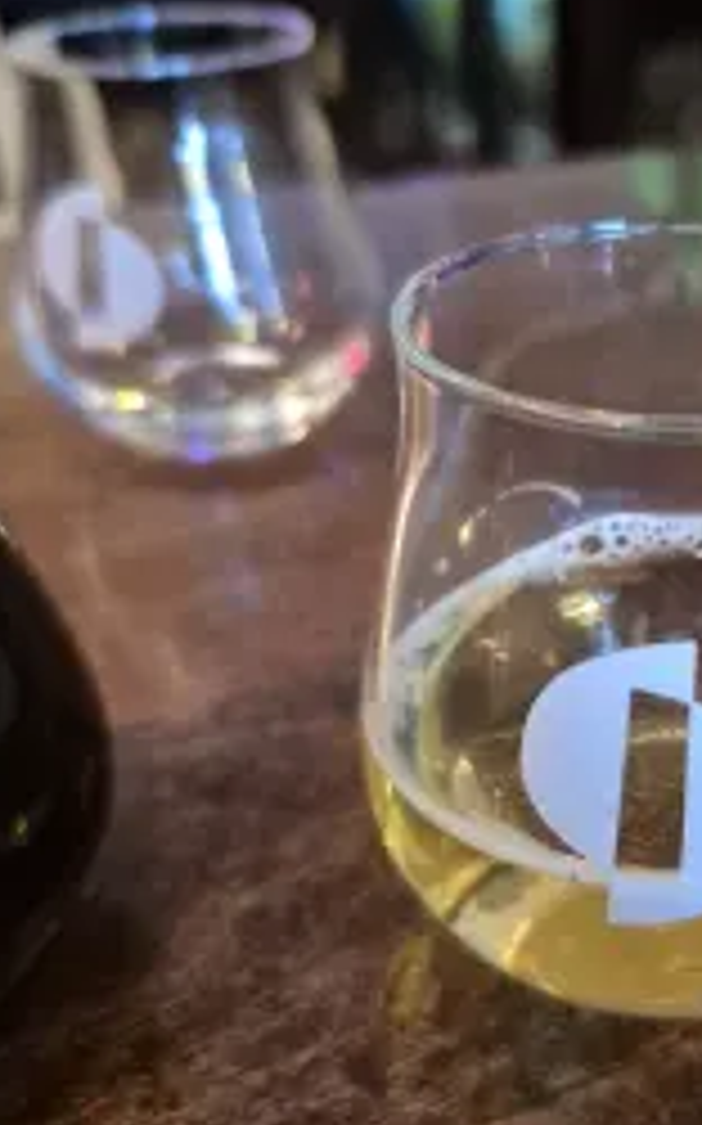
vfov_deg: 50.4
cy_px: 594
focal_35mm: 39
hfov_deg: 31.4
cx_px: 612
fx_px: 1195
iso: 1000
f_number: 1.8
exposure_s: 1/60
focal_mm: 5.4
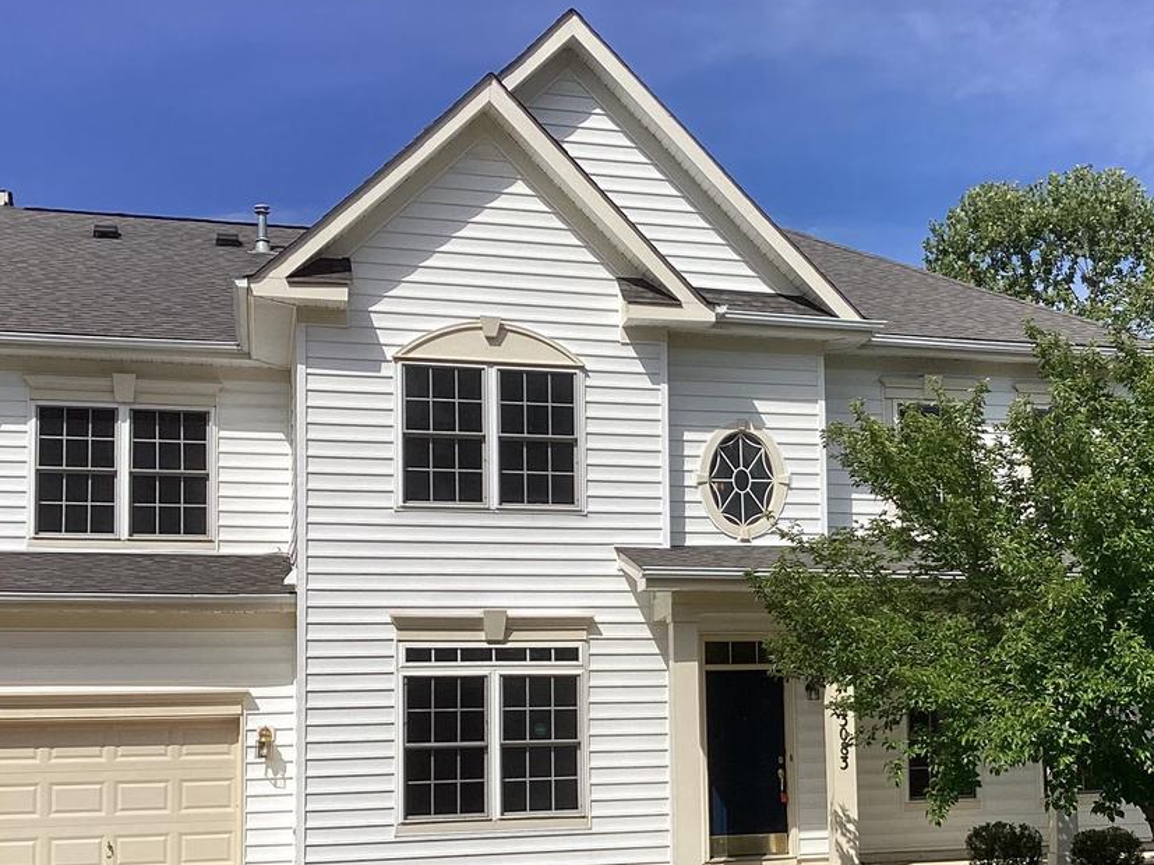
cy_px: 580
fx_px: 1800
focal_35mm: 54
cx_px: 860
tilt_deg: +5.9
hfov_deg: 34.8
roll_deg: +1.5
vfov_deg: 26.9
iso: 25
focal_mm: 3.3
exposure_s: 1/2146
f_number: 2.4
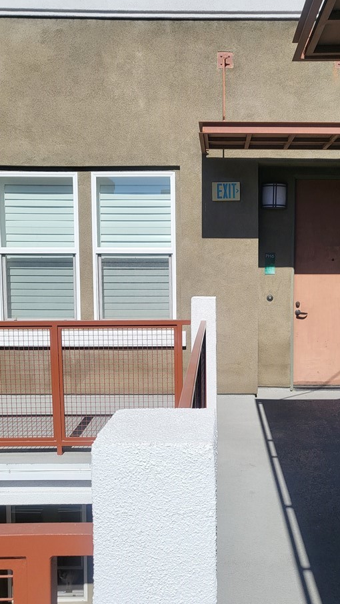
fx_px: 513
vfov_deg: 61.0
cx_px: 224
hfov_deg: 36.4
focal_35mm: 32
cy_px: 321
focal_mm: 4.25
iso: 50
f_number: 1.8
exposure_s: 1/4692
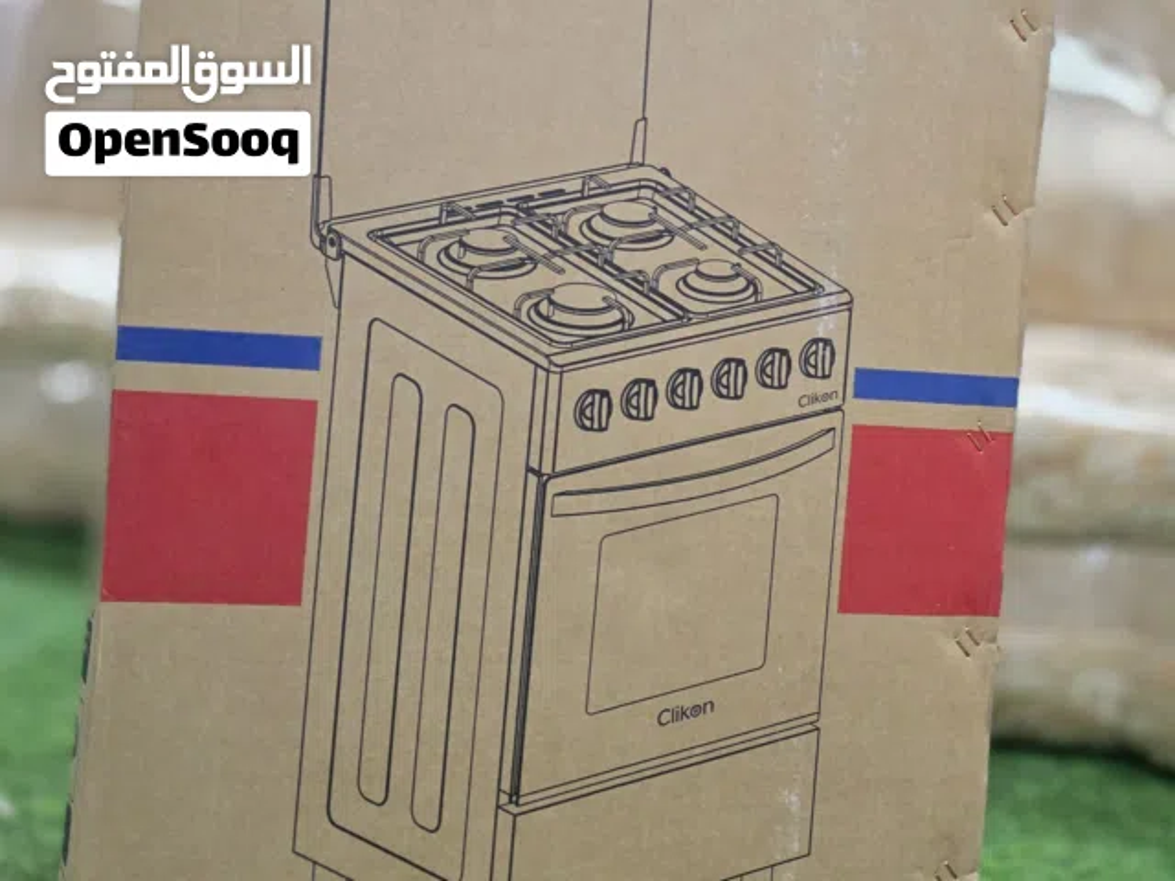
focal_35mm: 23
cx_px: 588
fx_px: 781
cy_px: 440
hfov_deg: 73.9
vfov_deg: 58.9
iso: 1250
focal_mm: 6.3
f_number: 1.7
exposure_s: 1/101
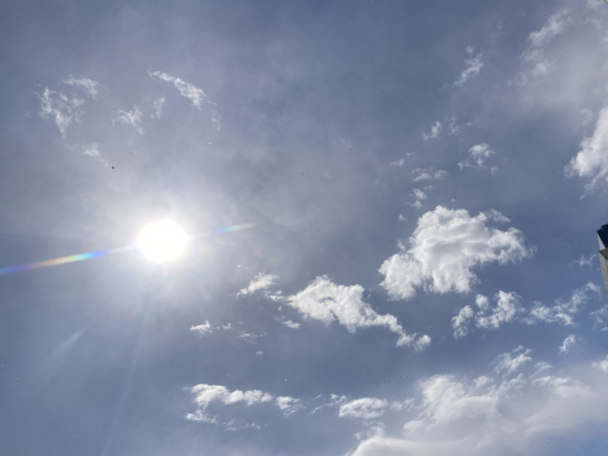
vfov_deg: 41.8
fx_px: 597
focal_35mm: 34
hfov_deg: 52.6
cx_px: 417
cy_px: 230
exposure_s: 1/4854
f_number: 2.2
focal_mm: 2.71
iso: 25
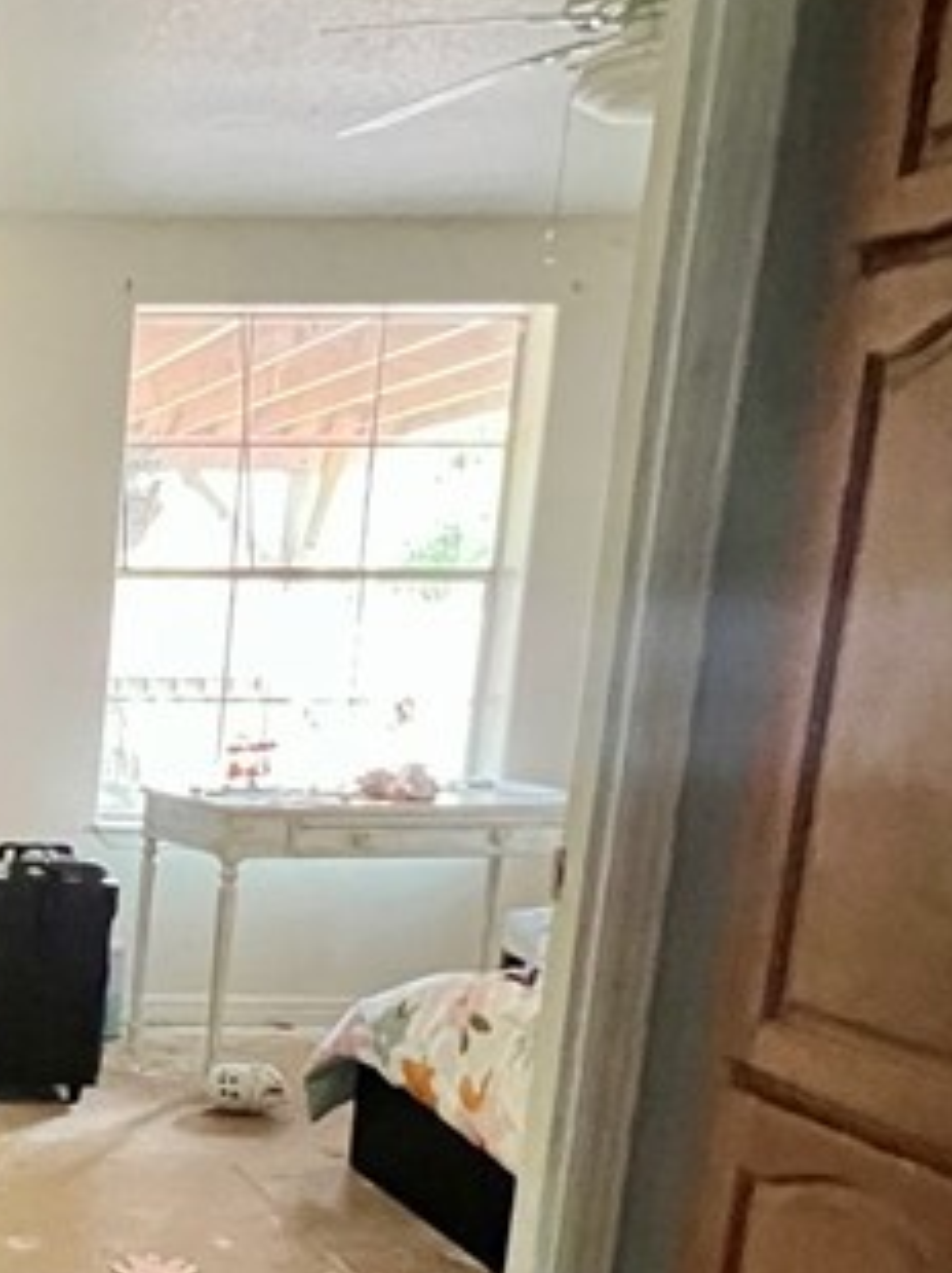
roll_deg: +0.2
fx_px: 1579
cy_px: 957
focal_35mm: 43
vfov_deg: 42.5
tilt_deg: -11.5
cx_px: -451
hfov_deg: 25.7
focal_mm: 1.57
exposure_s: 1/30
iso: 1250
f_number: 1.8
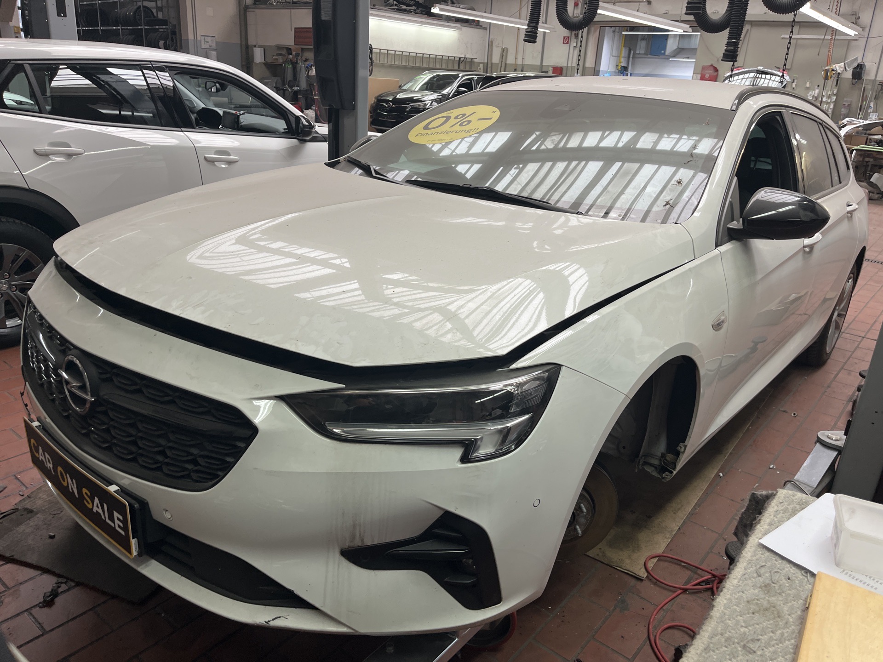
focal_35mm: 26
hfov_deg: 67.3
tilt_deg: -22.3
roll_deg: -3.4
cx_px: 442
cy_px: 331
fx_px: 663
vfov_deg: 53.1
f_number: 1.6
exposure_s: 1/100
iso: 50
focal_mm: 5.1
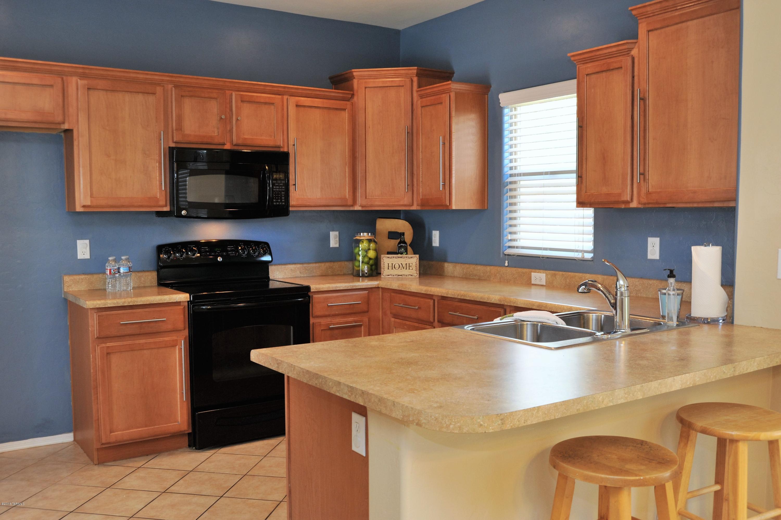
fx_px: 759
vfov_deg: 37.8
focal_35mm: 35
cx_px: 390
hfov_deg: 54.5
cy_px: 260
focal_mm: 35
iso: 1000
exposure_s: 1/30
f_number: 9
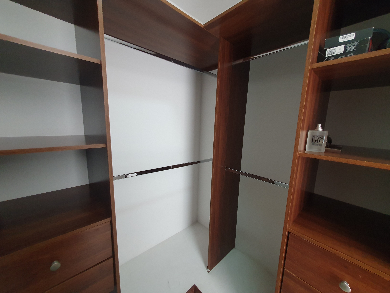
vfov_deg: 89.9
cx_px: 195
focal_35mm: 13
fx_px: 146
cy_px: 146
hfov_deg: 106.2
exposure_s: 1/30
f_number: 2.2
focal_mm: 1.8
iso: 320
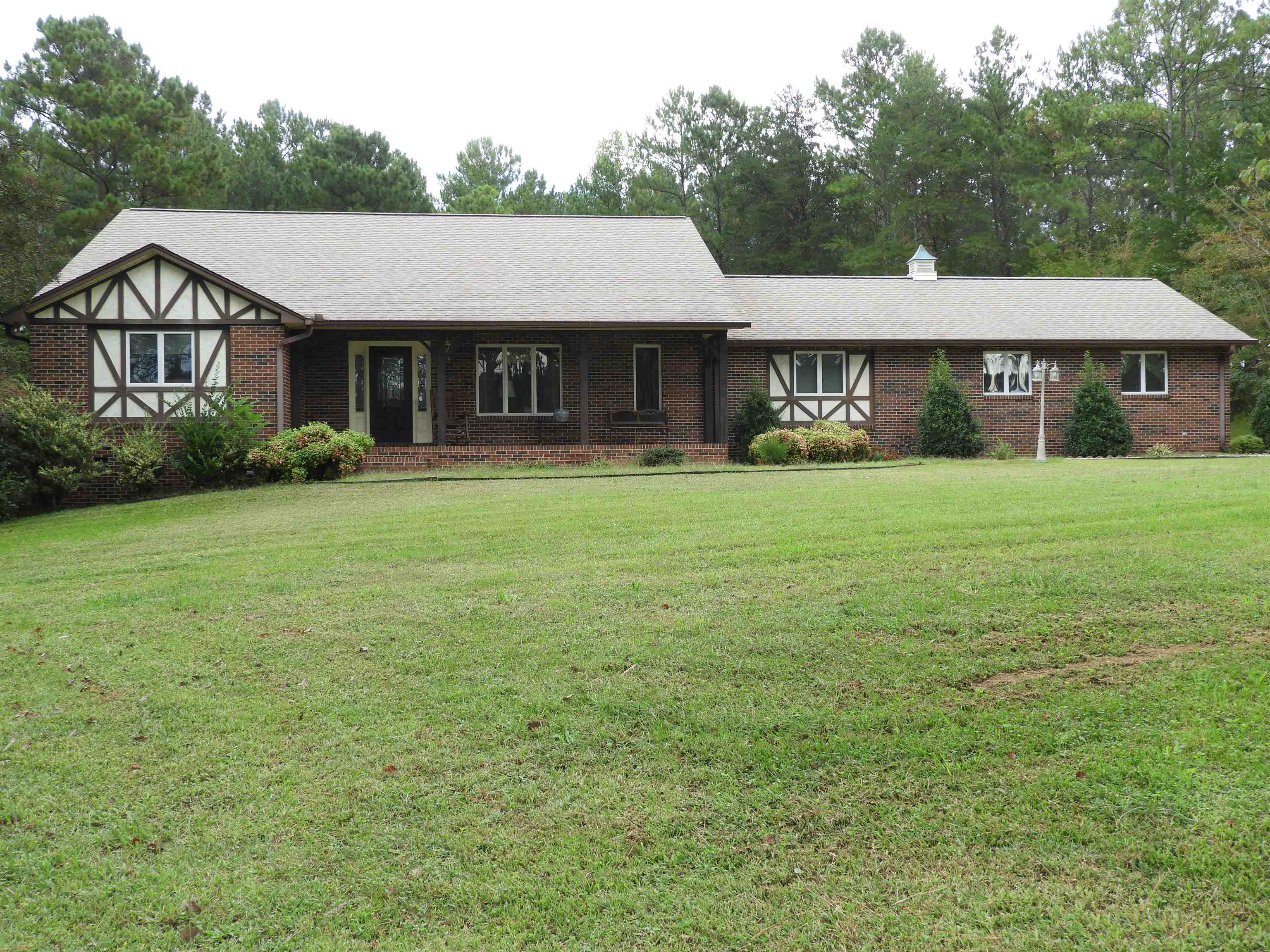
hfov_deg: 55.4
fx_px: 1211
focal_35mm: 33
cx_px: 635
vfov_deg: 42.9
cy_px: 476
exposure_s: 1/160
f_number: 4
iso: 140
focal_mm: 5.9
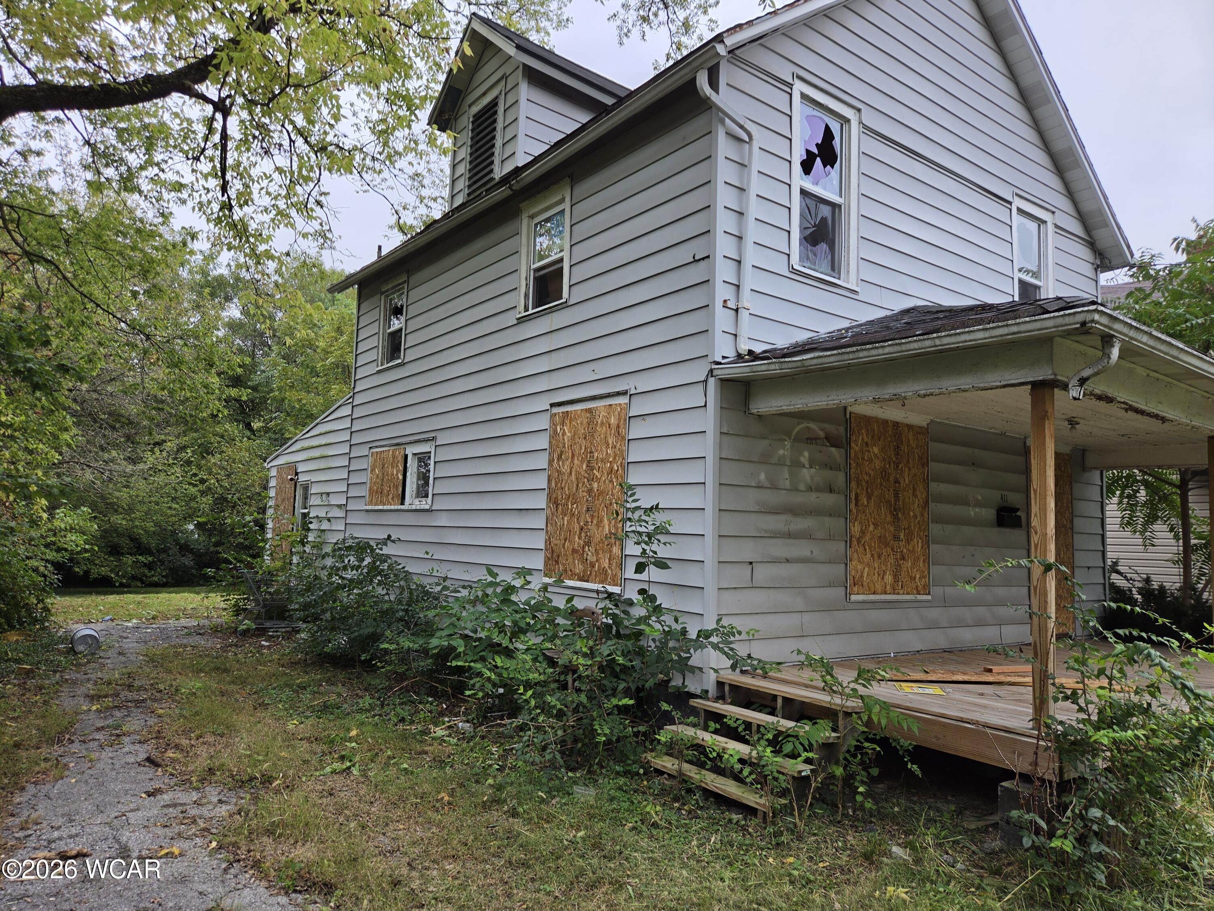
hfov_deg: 73.9
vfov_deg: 58.9
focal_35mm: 23
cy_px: 456
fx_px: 807
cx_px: 607
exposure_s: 1/180
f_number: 1.8
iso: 40
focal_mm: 5.4
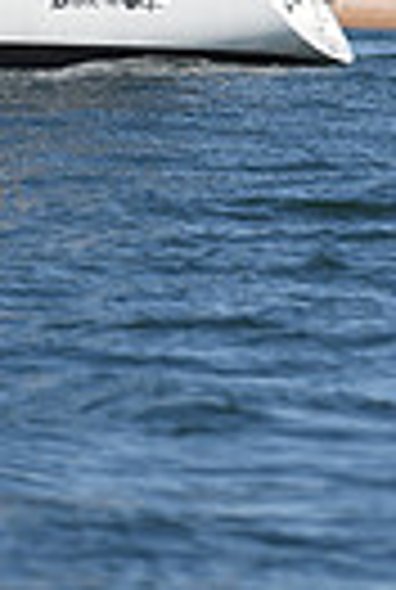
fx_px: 9782
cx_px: 259
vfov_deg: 3.4
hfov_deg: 2.3
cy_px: -500
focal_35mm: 596
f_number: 4
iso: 250
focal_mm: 135
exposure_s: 1/6400
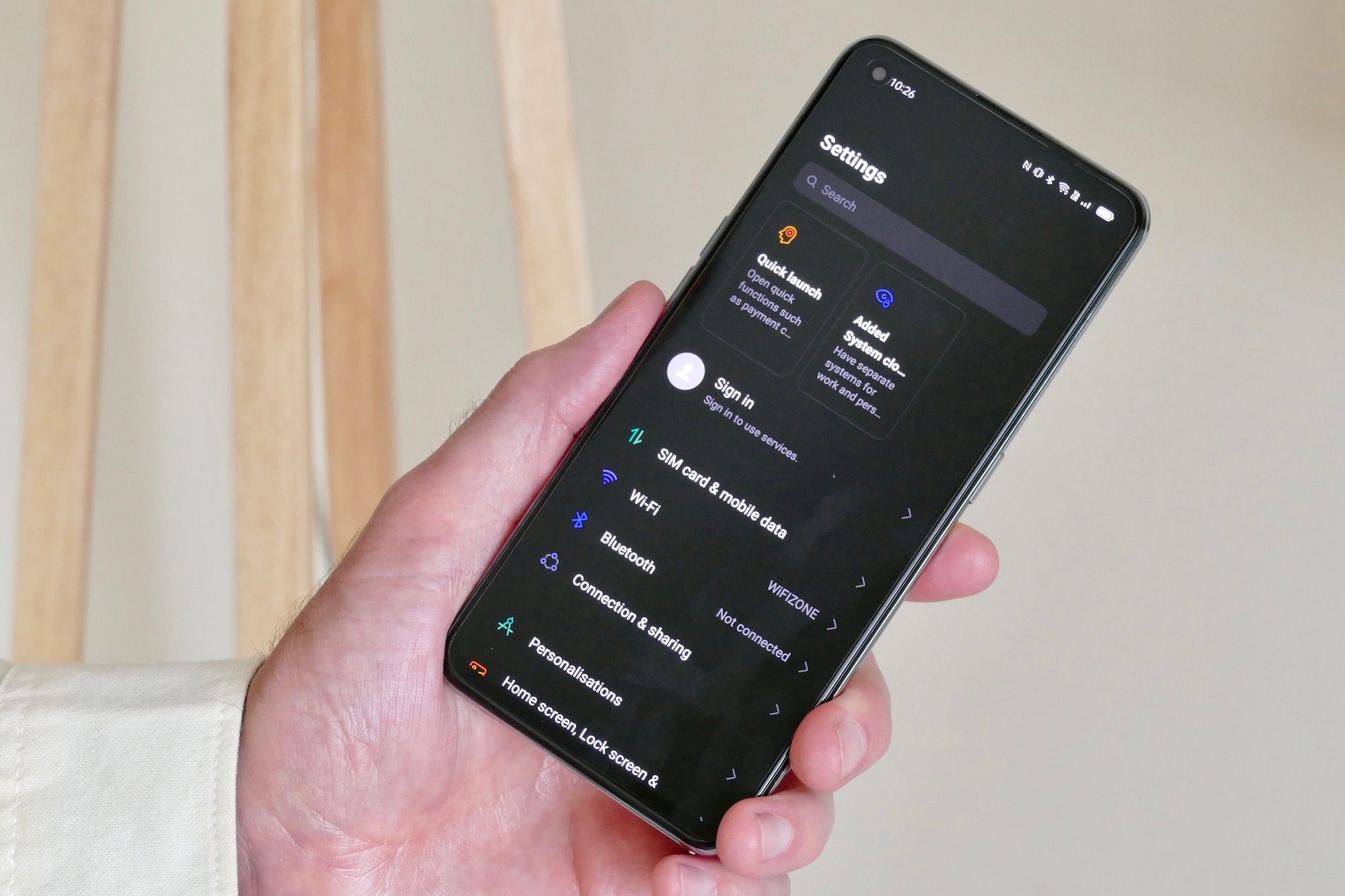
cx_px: 672
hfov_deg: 20.6
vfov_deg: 13.8
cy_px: 448
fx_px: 3698
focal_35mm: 99
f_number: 6.3
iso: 800
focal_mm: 35.95
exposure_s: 1/80
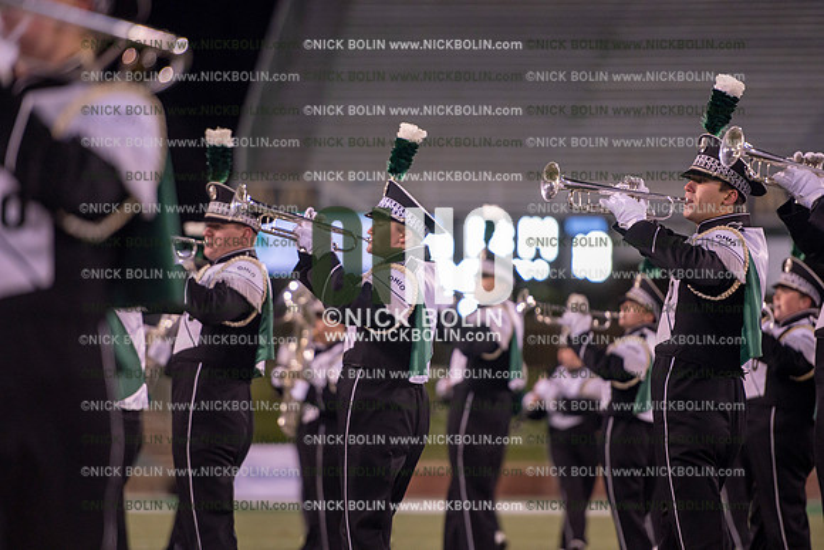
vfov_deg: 6.9
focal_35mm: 200
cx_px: 412
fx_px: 4579
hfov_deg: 10.3
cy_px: 275
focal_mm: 200
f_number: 2.8
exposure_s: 1/1250
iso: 2500
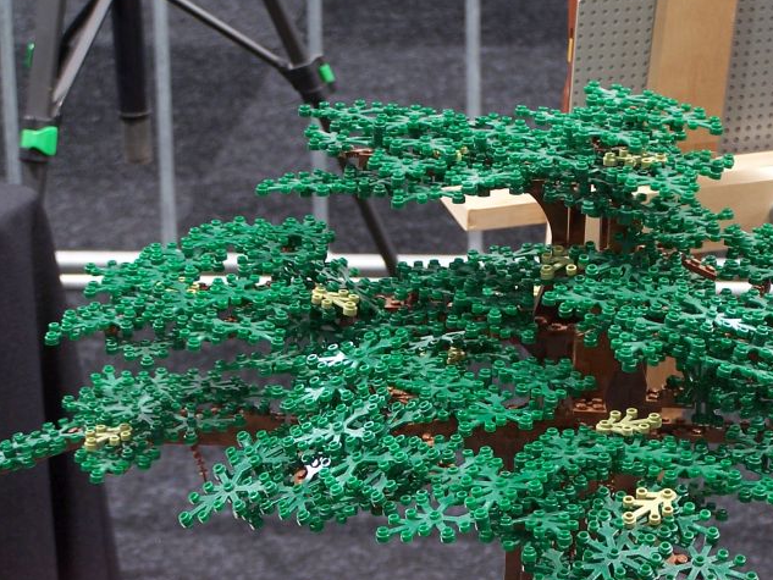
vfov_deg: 9.7
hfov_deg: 13.0
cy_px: 458
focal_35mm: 152
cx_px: 506
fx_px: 3395
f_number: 3.2
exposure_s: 1/2
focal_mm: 15.6
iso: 80
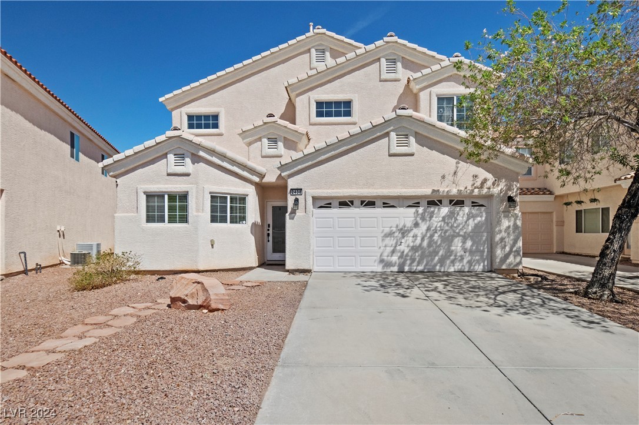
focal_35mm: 21
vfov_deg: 59.4
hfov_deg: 81.2
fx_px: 373
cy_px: 212
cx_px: 320
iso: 500
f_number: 8
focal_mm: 14
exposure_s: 1/1250
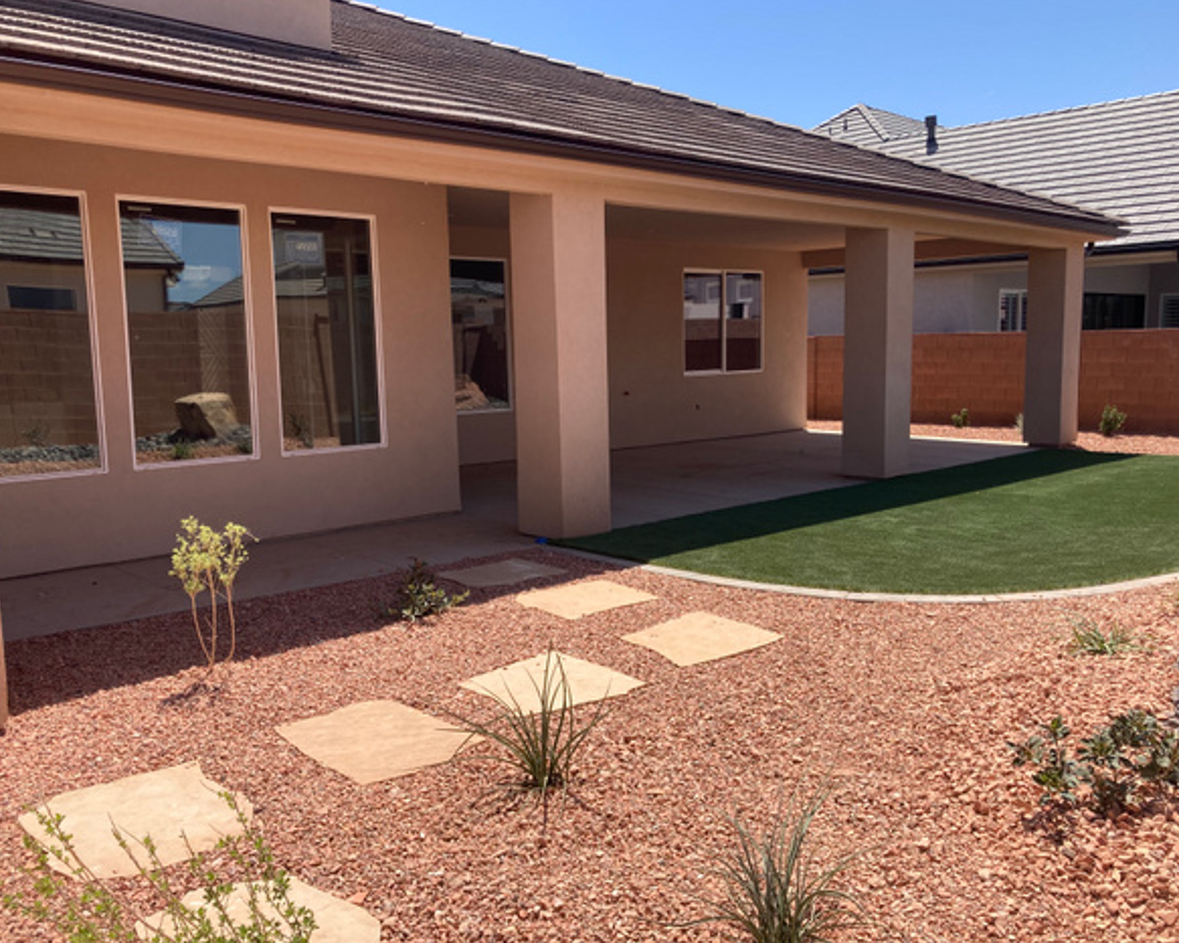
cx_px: 619
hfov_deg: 58.8
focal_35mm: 30
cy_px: 459
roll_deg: +1.1
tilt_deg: -6.8
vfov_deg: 48.5
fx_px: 1046
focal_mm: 3.99
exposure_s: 1/1453
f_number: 1.8
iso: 20
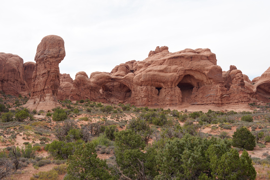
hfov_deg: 50.7
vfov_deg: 35.1
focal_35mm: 38
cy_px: 90
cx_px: 135
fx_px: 285
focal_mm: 38
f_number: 9
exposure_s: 1/100
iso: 100
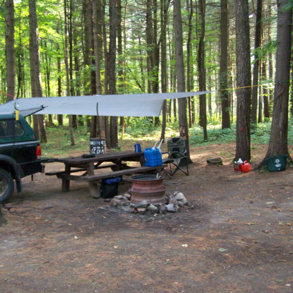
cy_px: 146
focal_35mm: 45
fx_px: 431
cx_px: 117
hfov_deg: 37.4
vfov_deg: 37.6
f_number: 2.8
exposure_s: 1/60
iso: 400
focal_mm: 6.3
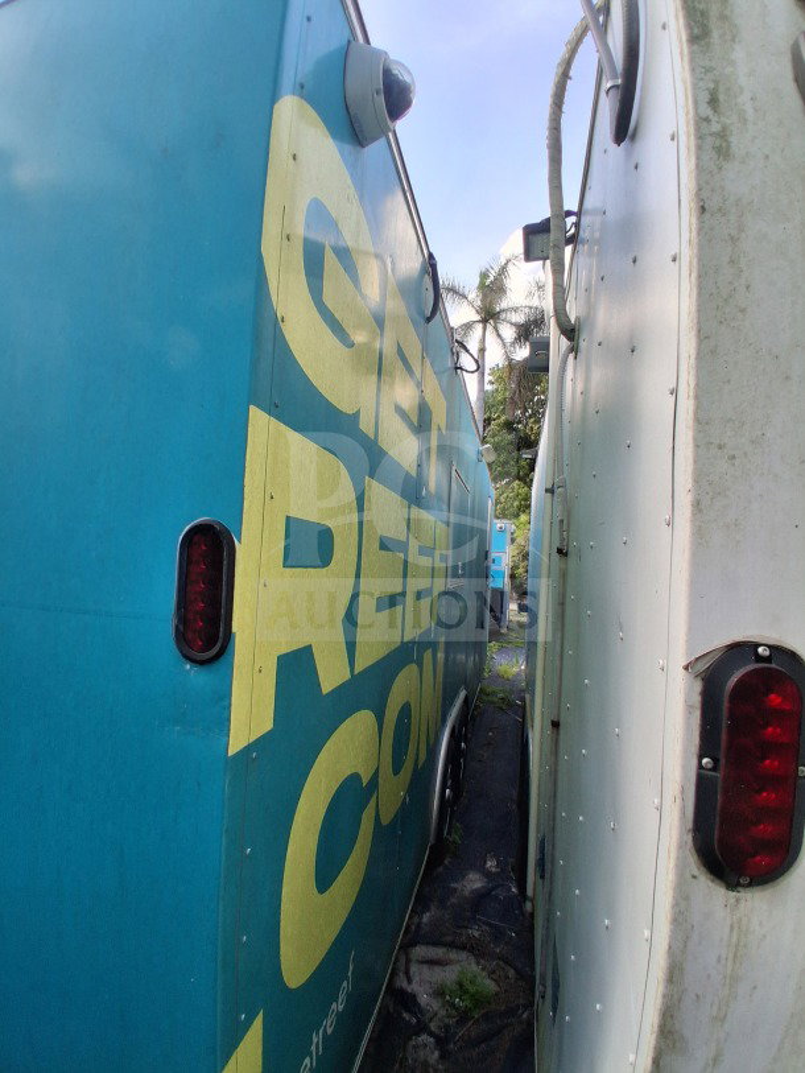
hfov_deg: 74.7
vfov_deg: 91.0
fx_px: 527
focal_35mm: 17
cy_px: 536
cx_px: 402
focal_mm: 1.4
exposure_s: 1/357
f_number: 2.2
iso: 50
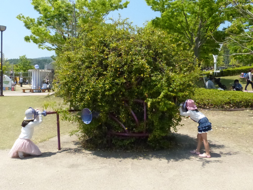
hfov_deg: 56.8
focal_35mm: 32
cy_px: 95
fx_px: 234
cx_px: 126
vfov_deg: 44.2
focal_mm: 5.7
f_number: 8
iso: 1600
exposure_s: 1/2500
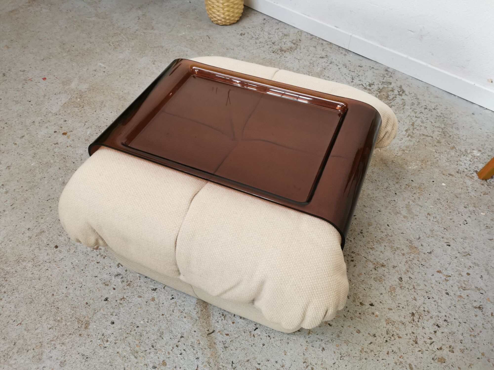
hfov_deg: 65.3
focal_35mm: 27
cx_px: 247
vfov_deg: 51.4
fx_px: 385
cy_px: 185
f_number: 1.8
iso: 160
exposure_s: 1/50
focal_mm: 5.58
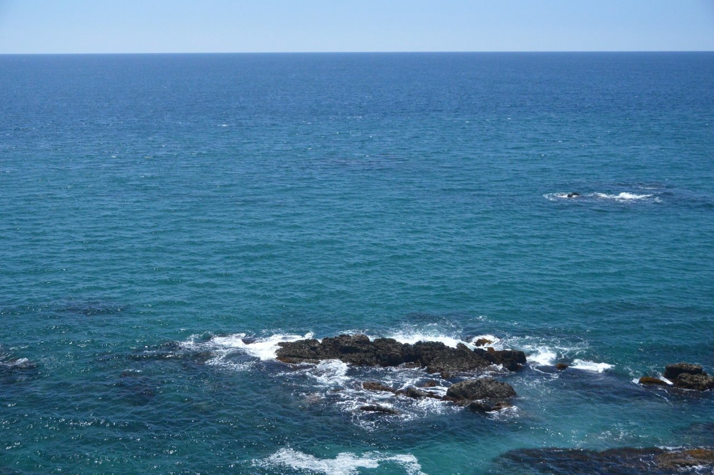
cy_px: 238
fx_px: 921
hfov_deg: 42.4
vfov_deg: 28.9
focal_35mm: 46
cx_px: 357
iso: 2800
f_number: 5
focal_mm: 31
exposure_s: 1/4000
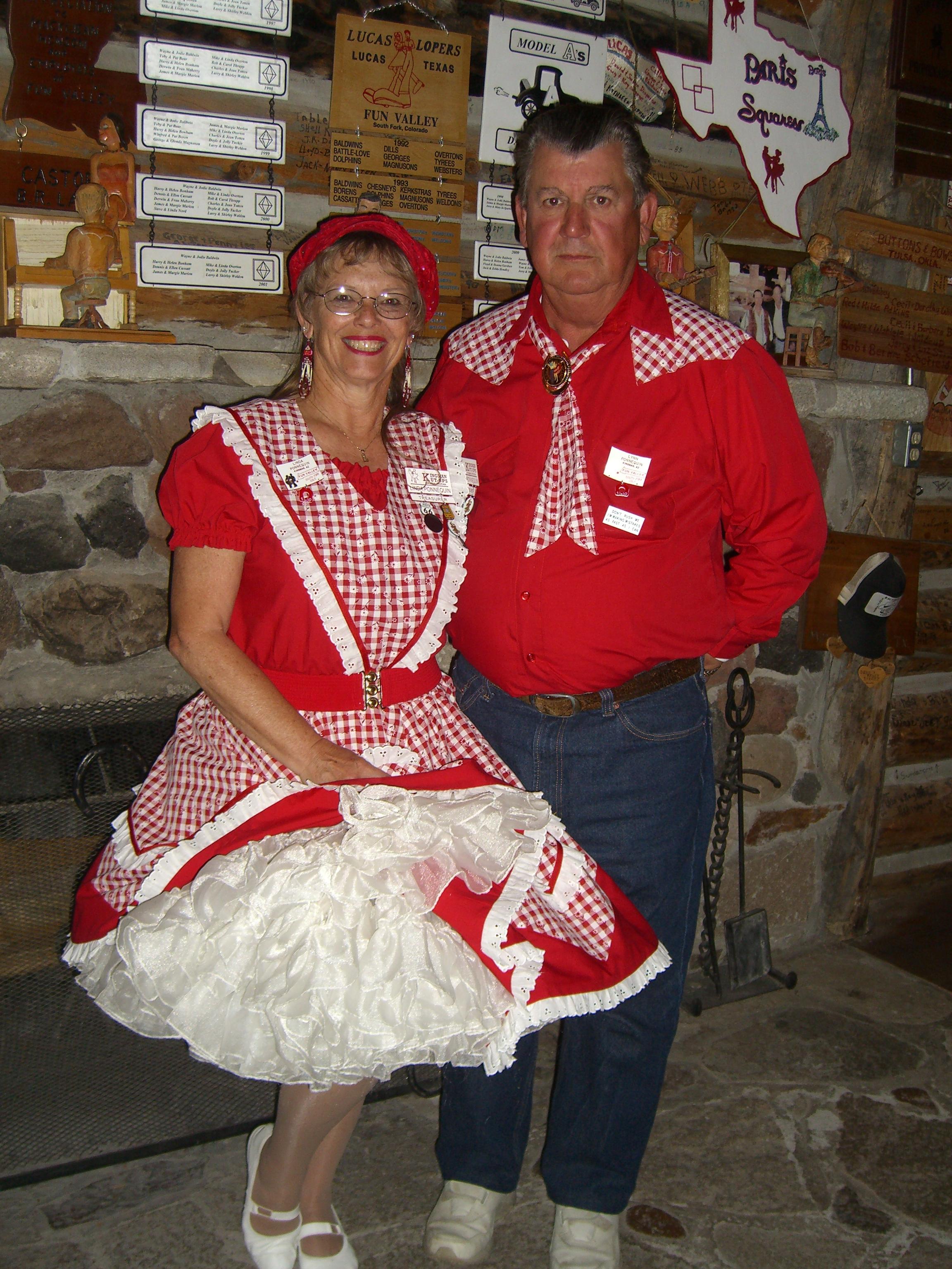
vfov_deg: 49.0
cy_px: 634
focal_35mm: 38
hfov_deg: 37.7
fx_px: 1393
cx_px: 476
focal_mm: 7.9
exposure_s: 1/60
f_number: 2.8
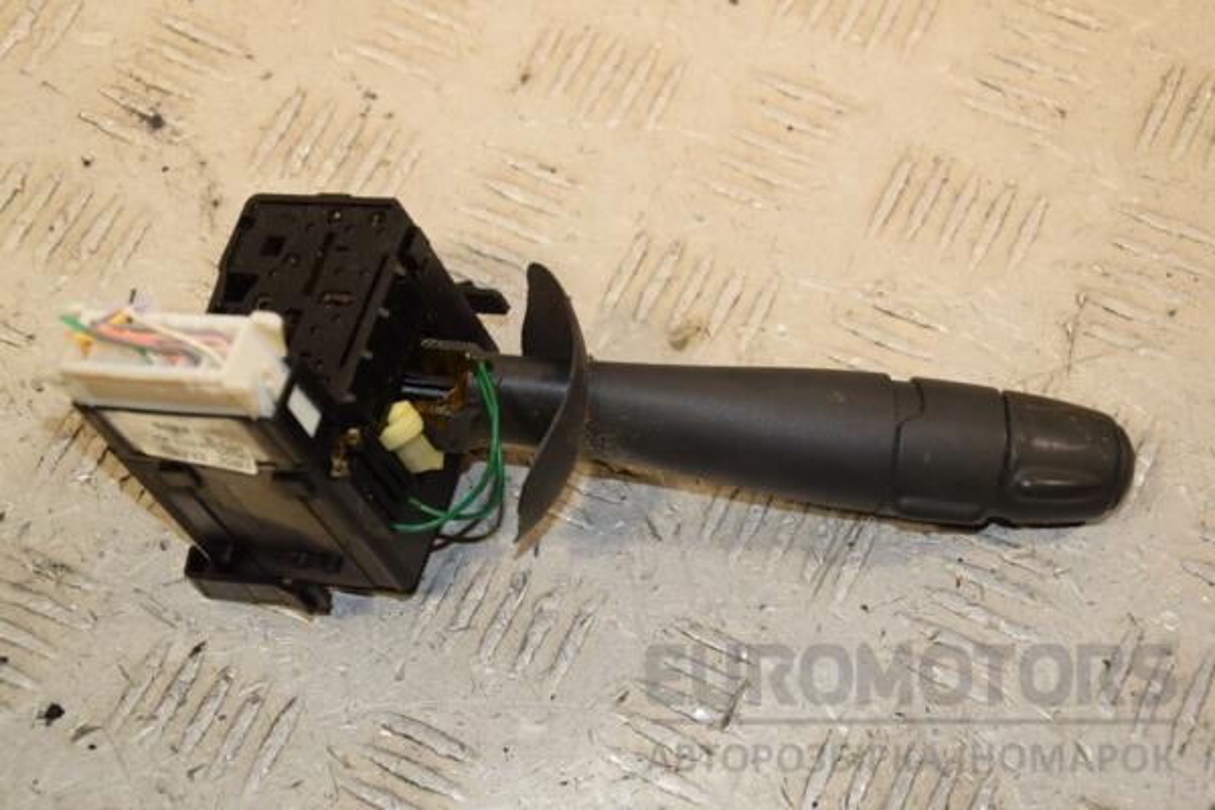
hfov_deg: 23.4
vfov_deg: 15.7
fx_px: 2936
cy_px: 405
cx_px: 608
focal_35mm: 87
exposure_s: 1/200
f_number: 7.1
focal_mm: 58
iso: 800
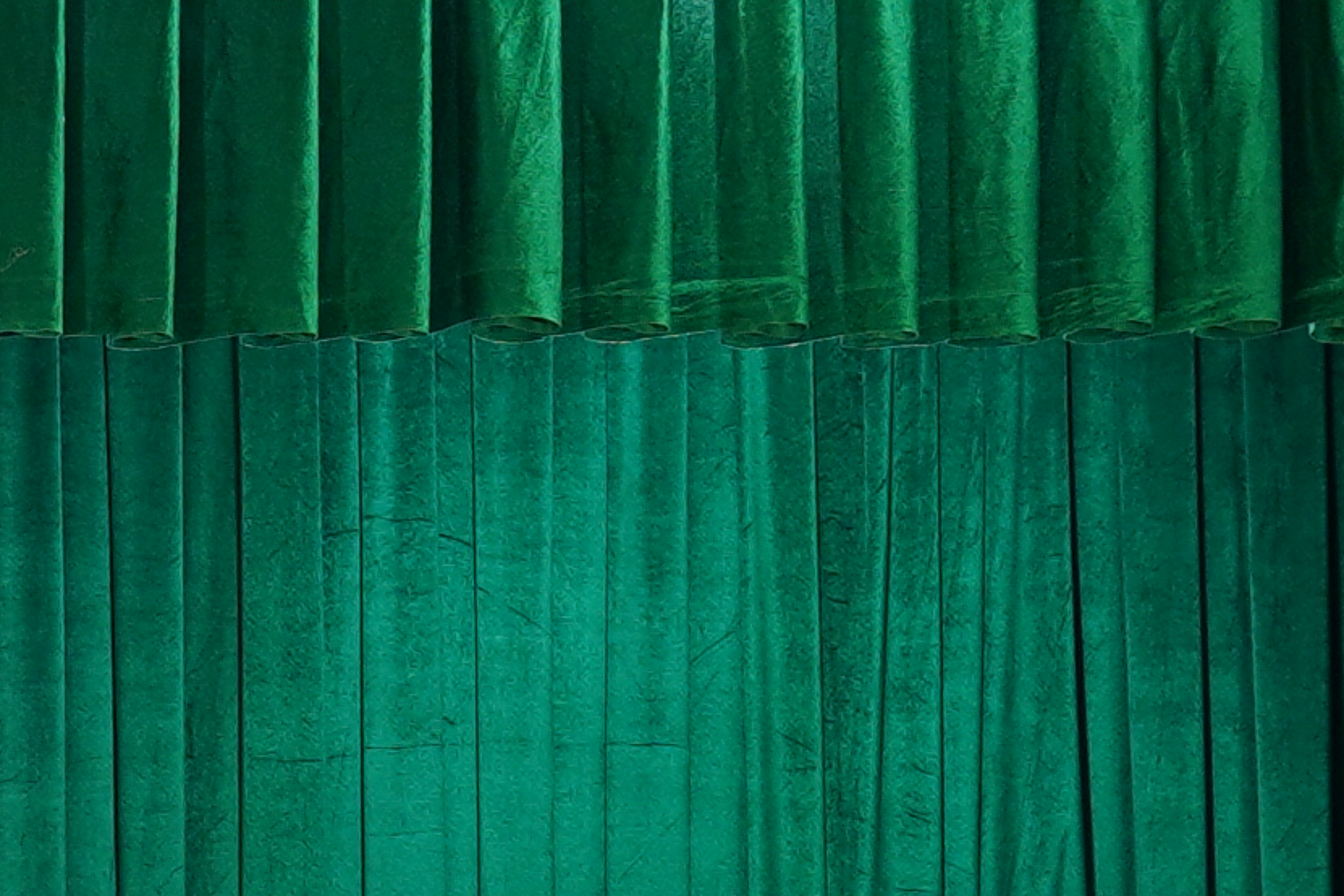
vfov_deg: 5.0
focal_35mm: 261
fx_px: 9760
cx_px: -1554
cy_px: 2661
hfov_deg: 7.5
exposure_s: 1/40
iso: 200
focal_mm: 36.2
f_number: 2.8
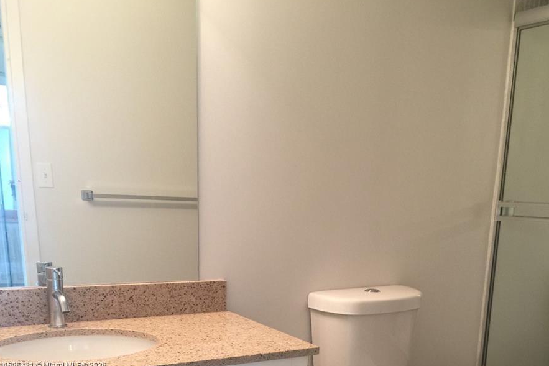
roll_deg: -2.1
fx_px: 625
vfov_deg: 30.4
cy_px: 365
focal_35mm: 41
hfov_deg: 47.4
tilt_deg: -14.0
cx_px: 272
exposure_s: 1/15
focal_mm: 4.15
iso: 32
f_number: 2.2
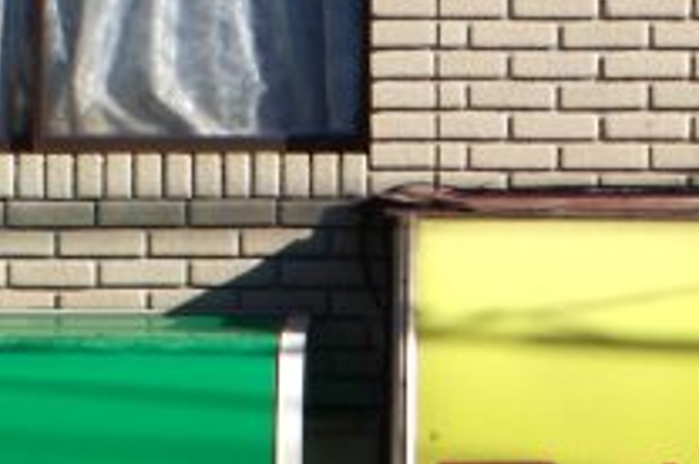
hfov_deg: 10.1
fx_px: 3916
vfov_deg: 6.5
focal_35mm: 202
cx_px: 686
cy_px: 1022
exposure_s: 1/160
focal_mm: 28
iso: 100
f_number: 10
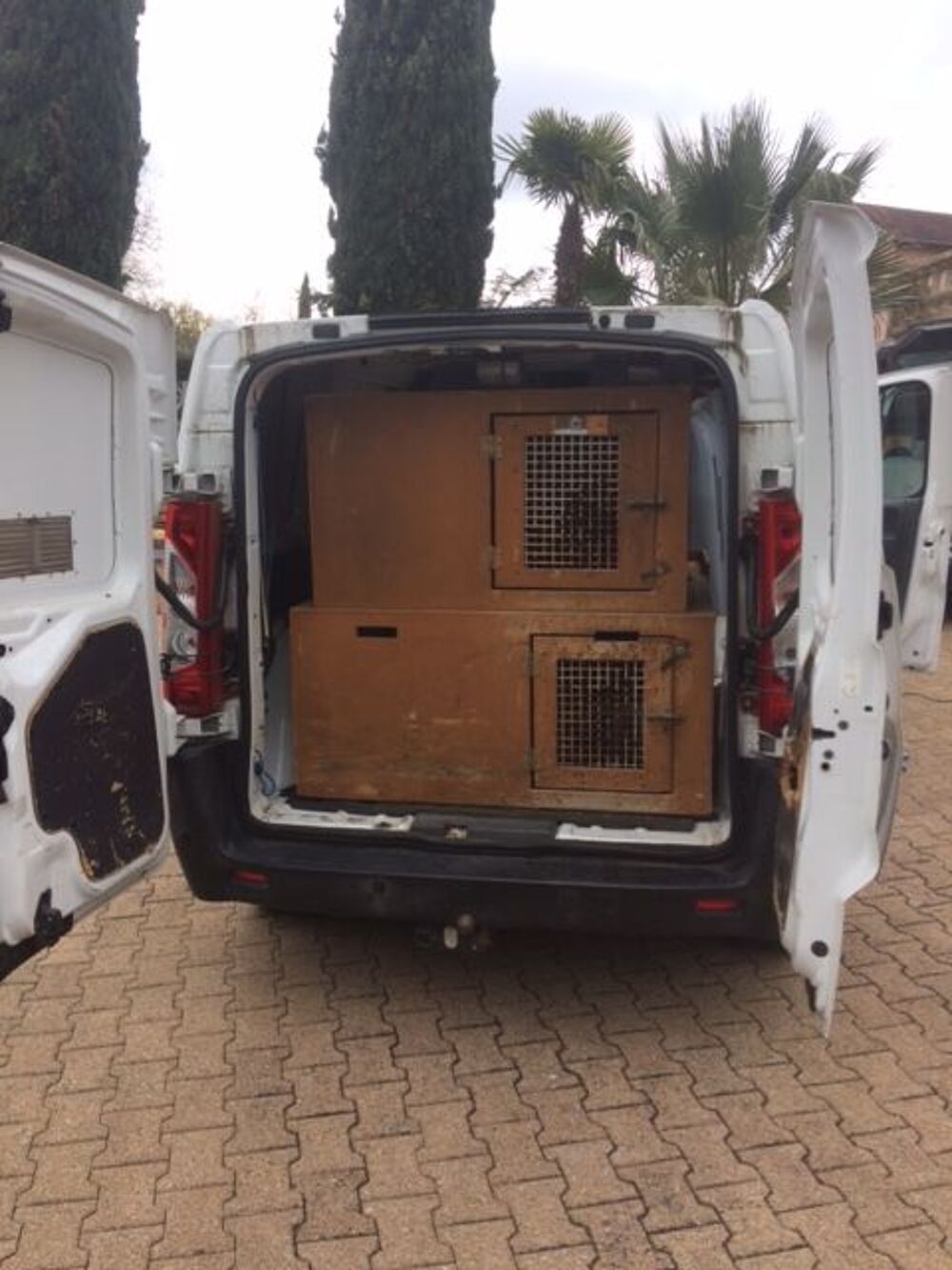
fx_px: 1063
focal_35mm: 29
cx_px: 476
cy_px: 635
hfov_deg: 48.2
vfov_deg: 61.7
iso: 32
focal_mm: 4.15
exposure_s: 1/237
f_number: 2.2
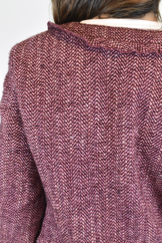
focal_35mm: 51
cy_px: 122
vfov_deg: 38.9
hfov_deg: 26.5
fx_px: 344
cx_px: 81
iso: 1600
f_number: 13
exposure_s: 1/25
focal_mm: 34
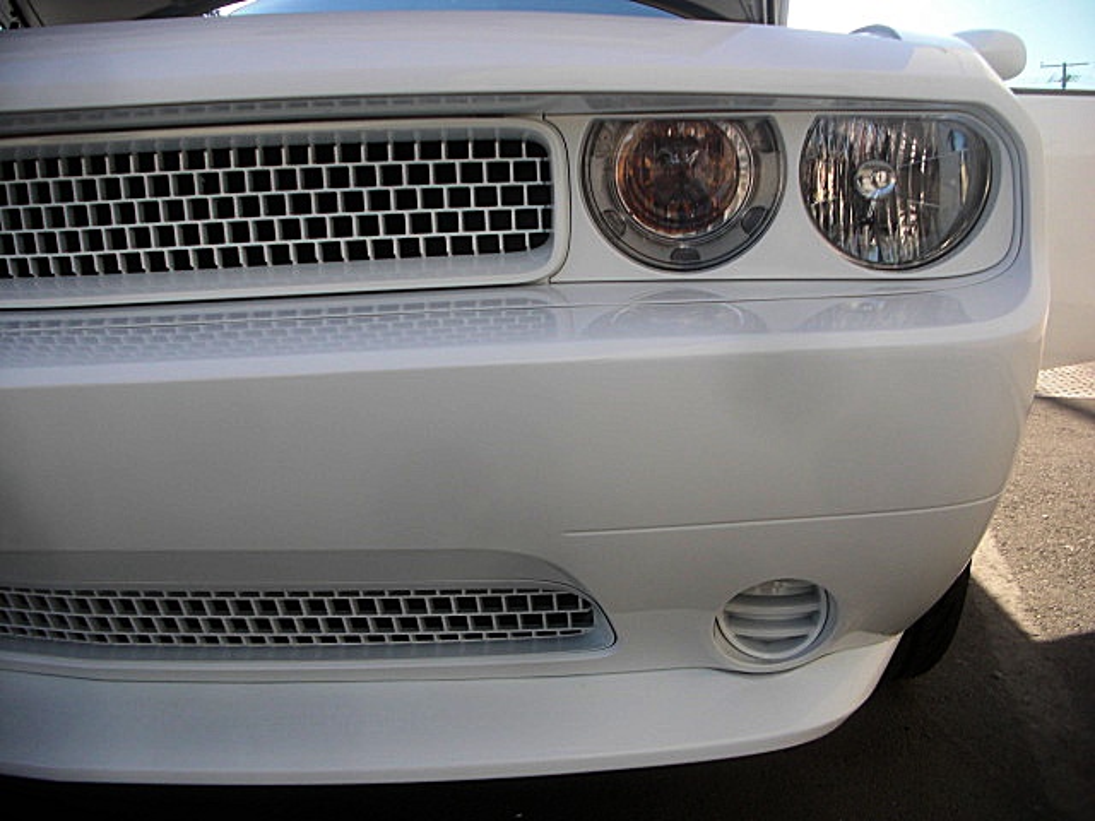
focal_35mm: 36
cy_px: 410
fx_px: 1139
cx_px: 548
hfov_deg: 51.4
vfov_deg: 39.7
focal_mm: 6.3
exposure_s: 1/320
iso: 50
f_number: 2.8
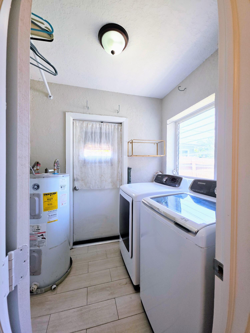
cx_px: 125
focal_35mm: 13
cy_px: 166
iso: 50
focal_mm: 2.2
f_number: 1.9
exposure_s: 1/120
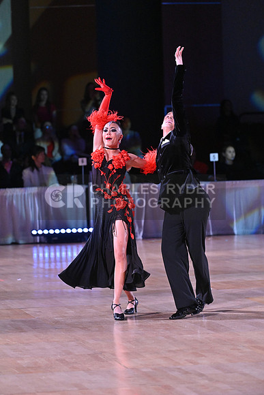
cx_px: 132
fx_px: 2199
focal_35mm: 200
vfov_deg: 10.3
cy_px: 198
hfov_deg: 6.9
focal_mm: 200
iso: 5000
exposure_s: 1/400
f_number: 4.5
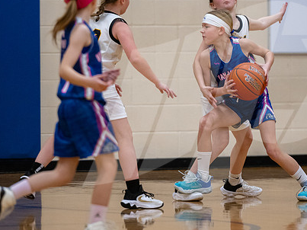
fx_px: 3679
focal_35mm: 415
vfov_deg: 3.6
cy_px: 70
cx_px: 182
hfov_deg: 4.8
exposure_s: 1/640
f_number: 2.8
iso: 3200
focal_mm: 200
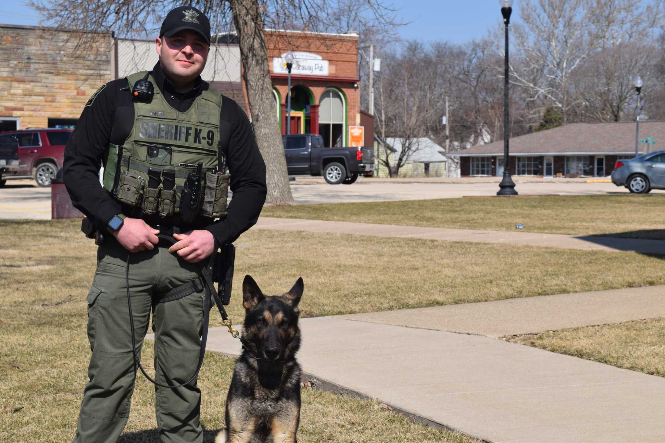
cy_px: 222
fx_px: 1524
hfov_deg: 24.6
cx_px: 332
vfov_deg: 16.6
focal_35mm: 82
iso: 200
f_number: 11
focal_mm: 55
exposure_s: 1/500
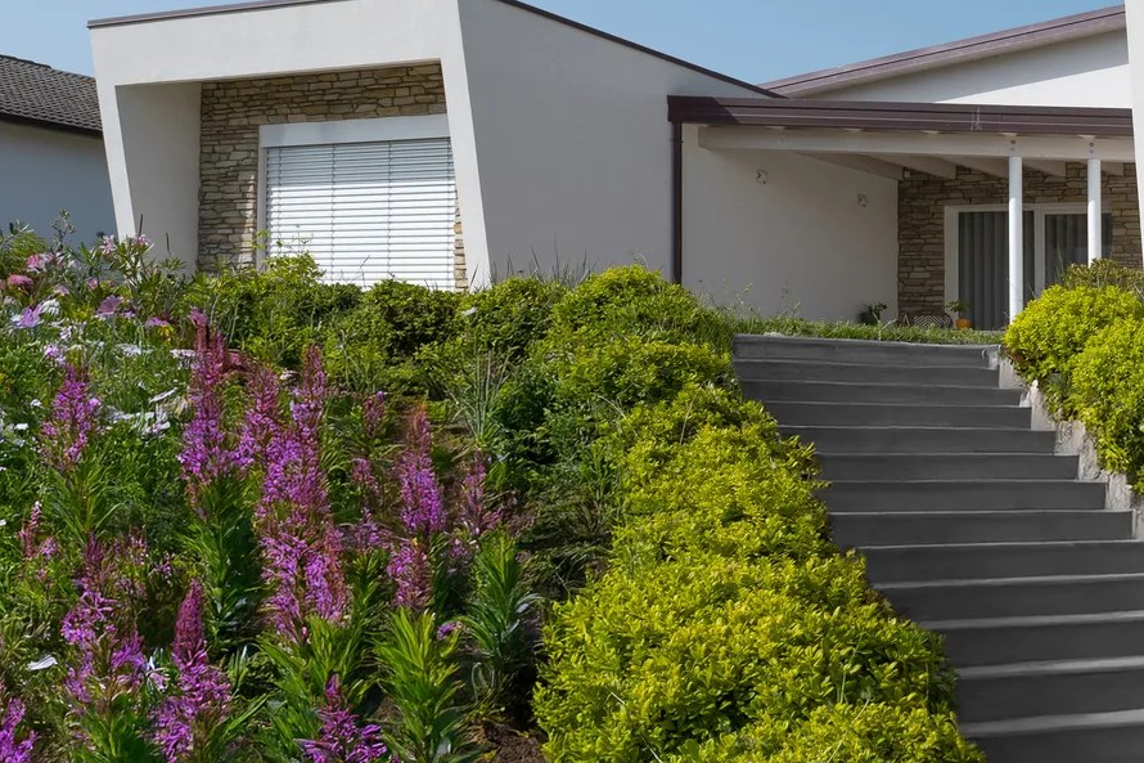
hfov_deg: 39.6
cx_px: 1229
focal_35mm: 41
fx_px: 1303
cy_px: 187
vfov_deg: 32.0
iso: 100
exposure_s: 1/640
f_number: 7.1
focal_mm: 19
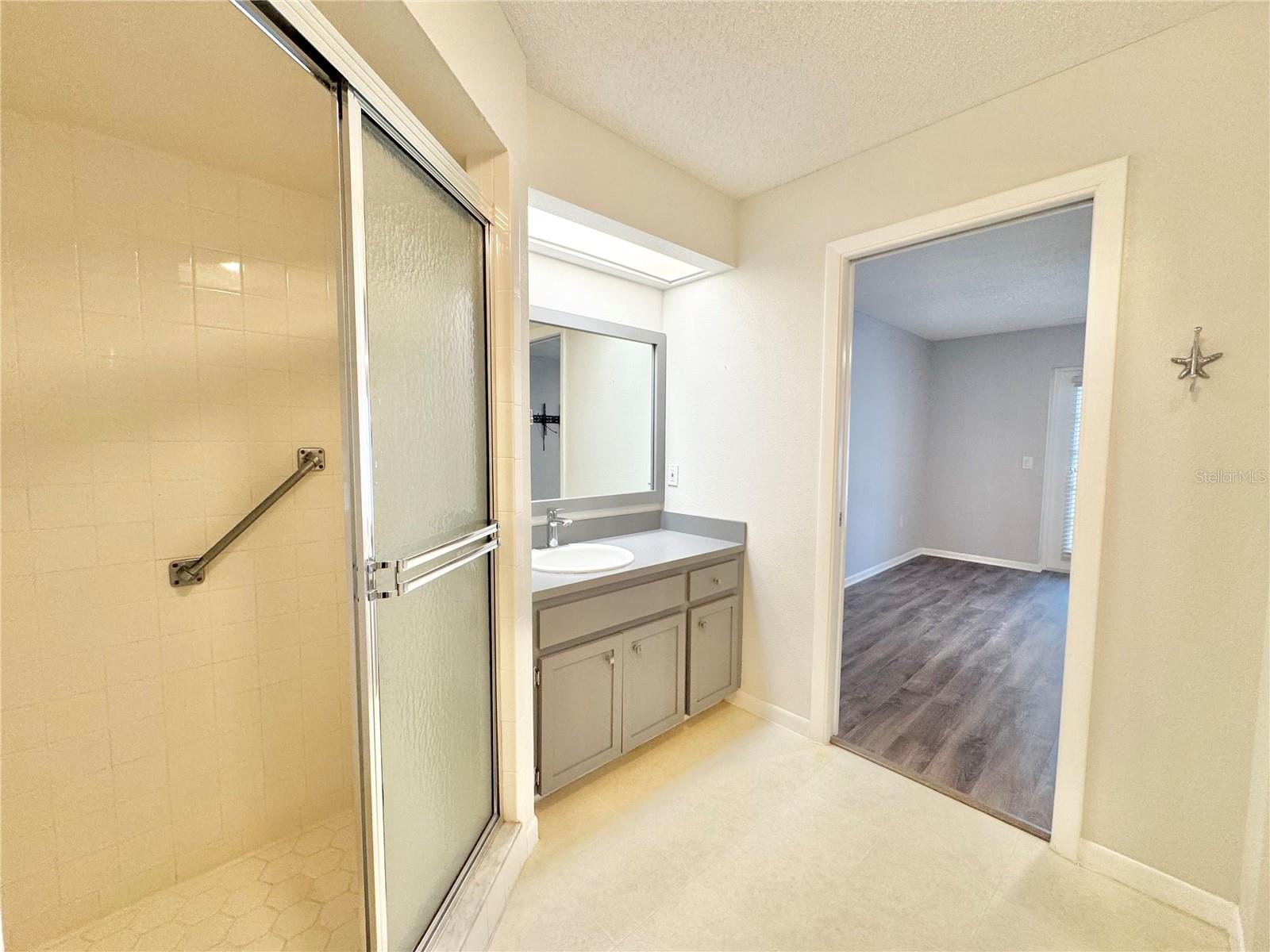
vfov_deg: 85.7
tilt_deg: -4.4
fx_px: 514
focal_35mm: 14
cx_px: 635
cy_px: 476
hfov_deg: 102.1
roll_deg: -0.5
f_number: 2.2
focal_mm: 2.22
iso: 160
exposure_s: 1/60
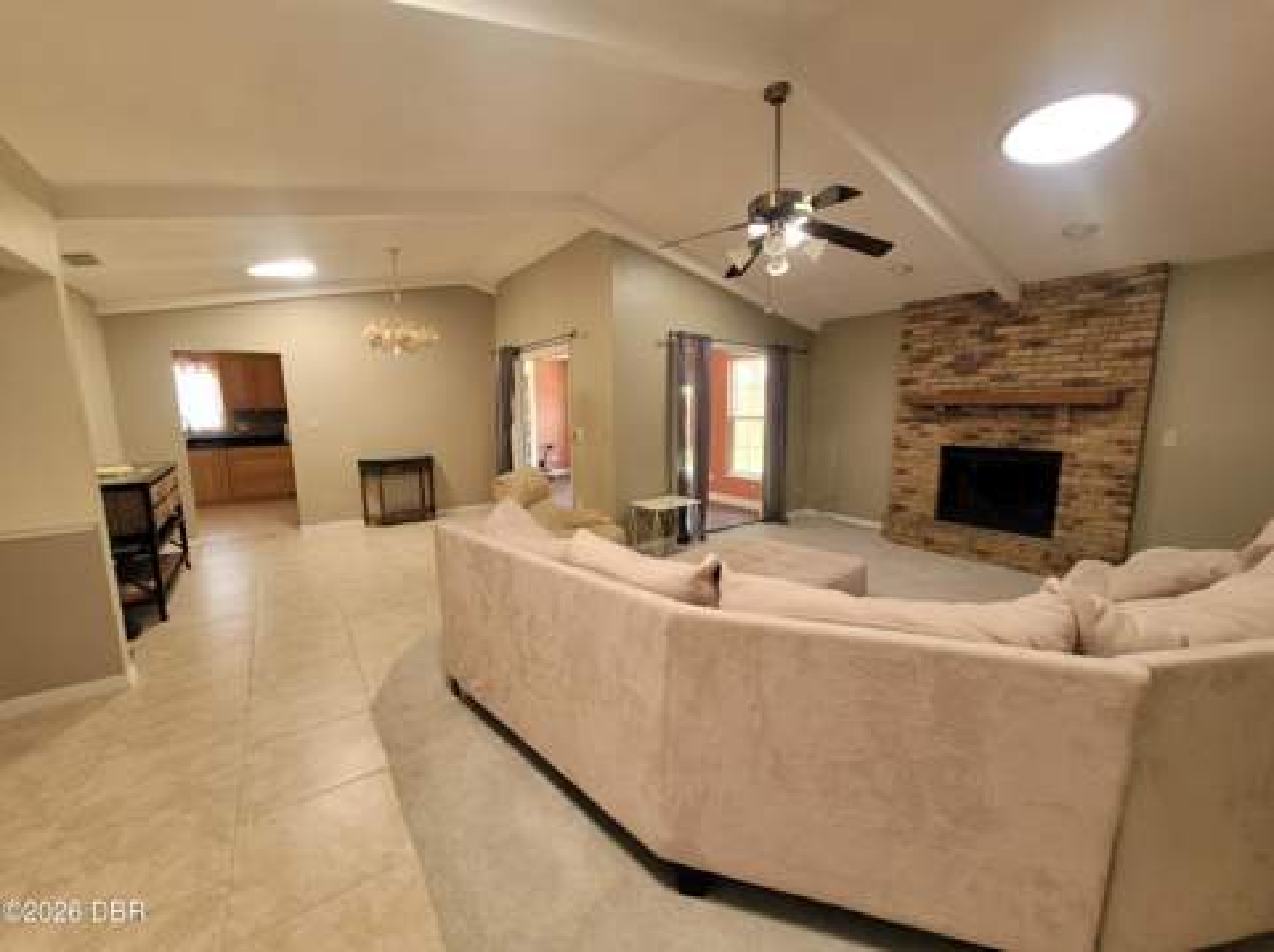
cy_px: 476
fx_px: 478
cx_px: 637
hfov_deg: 106.2
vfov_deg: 89.8
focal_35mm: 13
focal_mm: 1.74
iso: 250
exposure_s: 1/60
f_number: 2.2
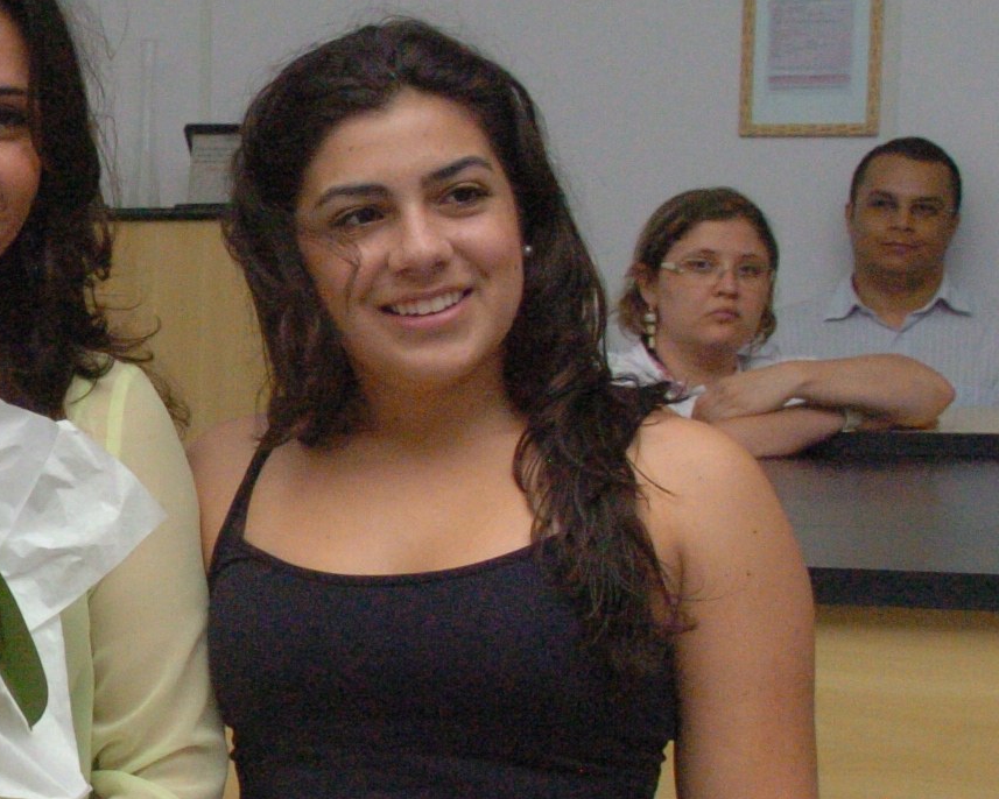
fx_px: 3105
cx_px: -307
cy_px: 446
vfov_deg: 14.7
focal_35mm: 105
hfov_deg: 17.2
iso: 1600
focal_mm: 26
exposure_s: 1/250
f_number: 10
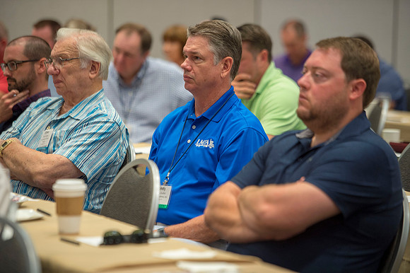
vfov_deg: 8.1
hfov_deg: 12.1
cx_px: 205
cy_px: 136
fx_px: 1935
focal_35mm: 170
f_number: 2.8
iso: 1250
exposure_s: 1/160
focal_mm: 170
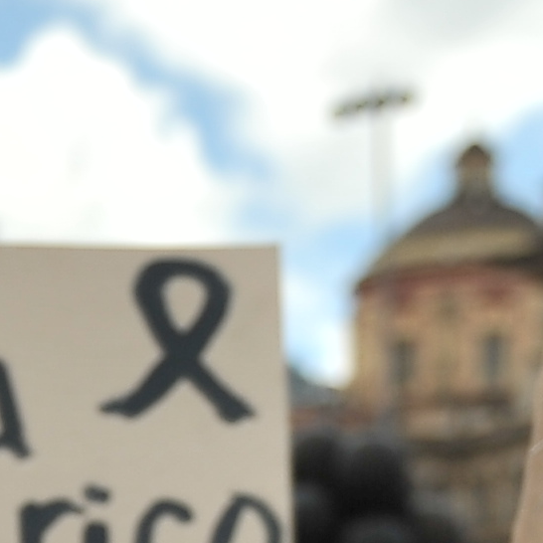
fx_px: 3407
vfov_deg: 8.3
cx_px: -376
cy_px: 1322
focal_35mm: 192
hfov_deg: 8.8
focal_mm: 29
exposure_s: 1/4000
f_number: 2.8
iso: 200
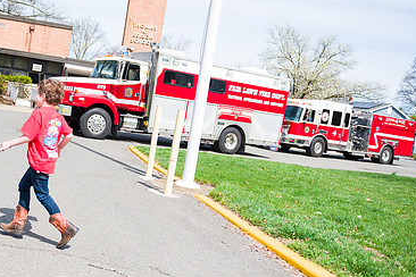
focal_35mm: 38
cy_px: 135
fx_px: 439
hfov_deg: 48.8
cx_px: 106
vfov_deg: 35.1
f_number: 4
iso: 200
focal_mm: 24
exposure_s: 1/2500
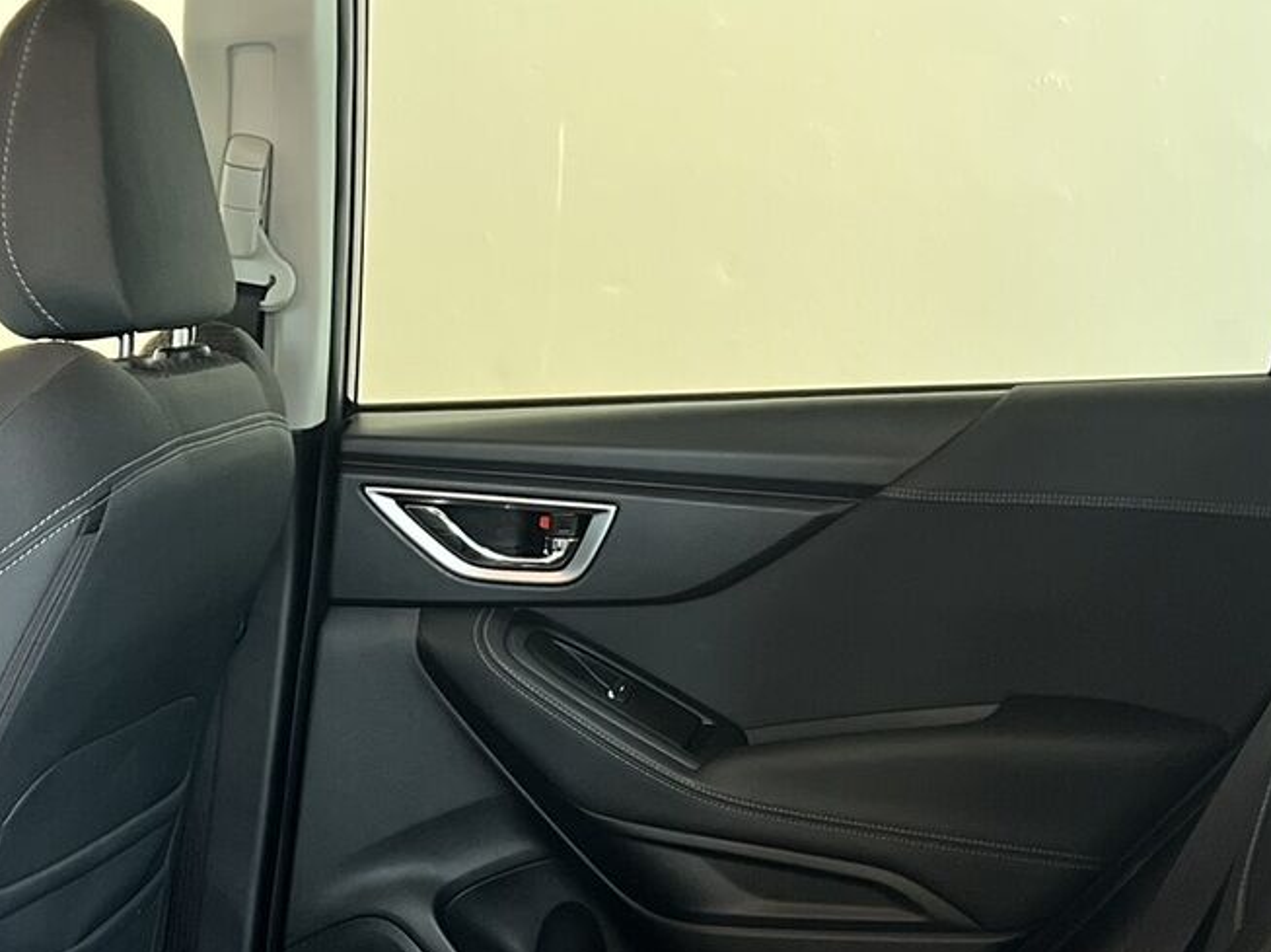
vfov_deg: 20.8
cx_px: 338
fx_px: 2495
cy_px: 964
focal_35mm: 68
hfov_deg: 28.2
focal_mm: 5.7
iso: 500
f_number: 1.5
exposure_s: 1/60
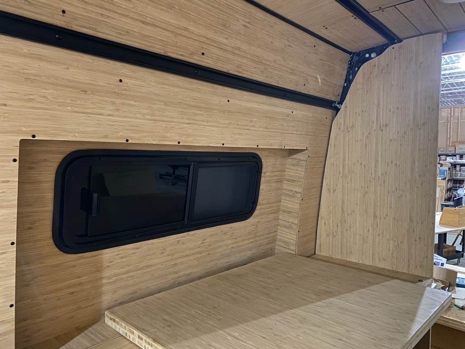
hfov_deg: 67.3
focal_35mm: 26
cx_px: 232
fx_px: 349
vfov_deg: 53.1
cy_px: 174
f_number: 1.8
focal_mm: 4.25
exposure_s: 1/30
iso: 640
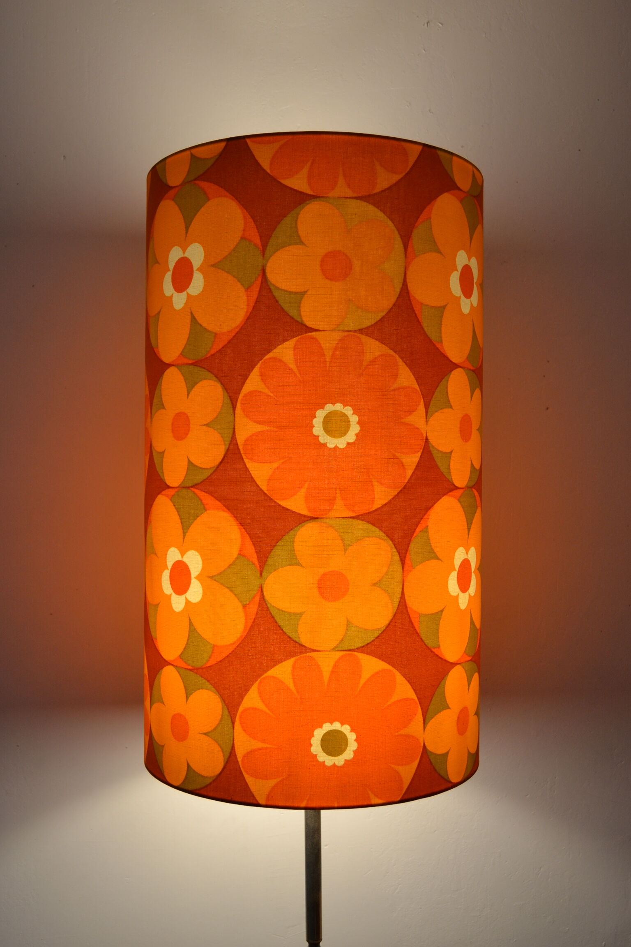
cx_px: 316
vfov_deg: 53.1
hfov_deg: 36.9
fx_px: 946
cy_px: 474
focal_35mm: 36
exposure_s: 1/30
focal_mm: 24
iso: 400
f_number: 4
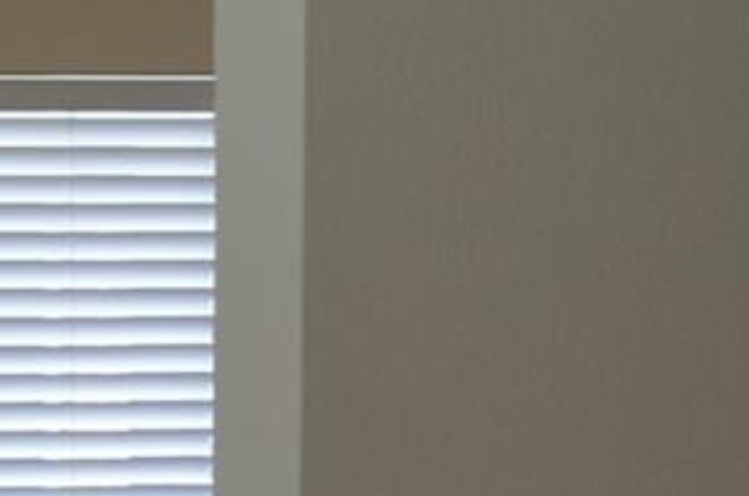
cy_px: 796
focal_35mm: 223
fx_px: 4620
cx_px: -1720
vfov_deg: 6.1
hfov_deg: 7.7
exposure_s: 1/125
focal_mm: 21
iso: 400
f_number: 5.6
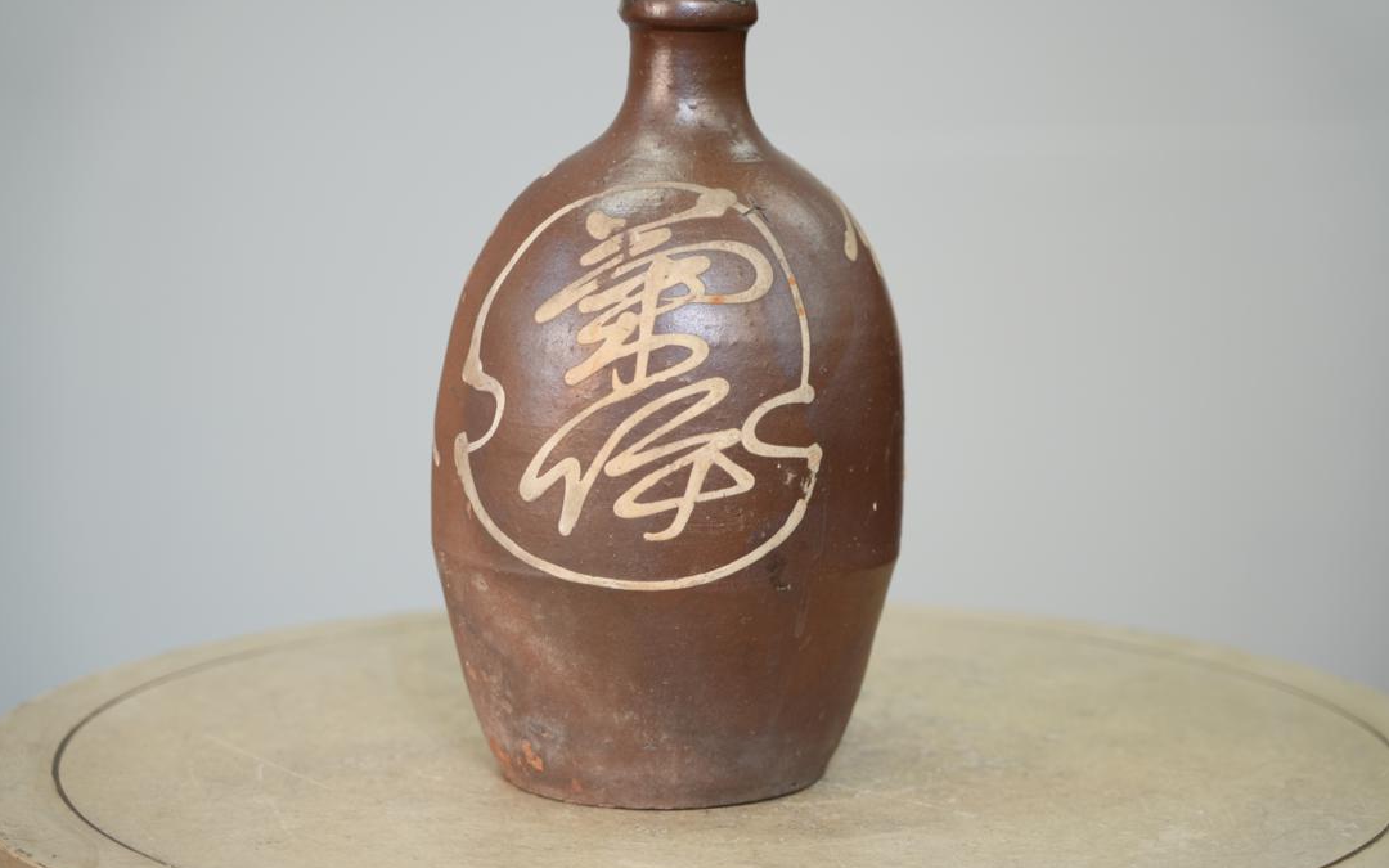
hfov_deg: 23.0
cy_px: 420
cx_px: 693
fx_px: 3407
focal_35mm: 90
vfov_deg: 14.5
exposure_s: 1/100
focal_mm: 88
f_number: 4
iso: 1000
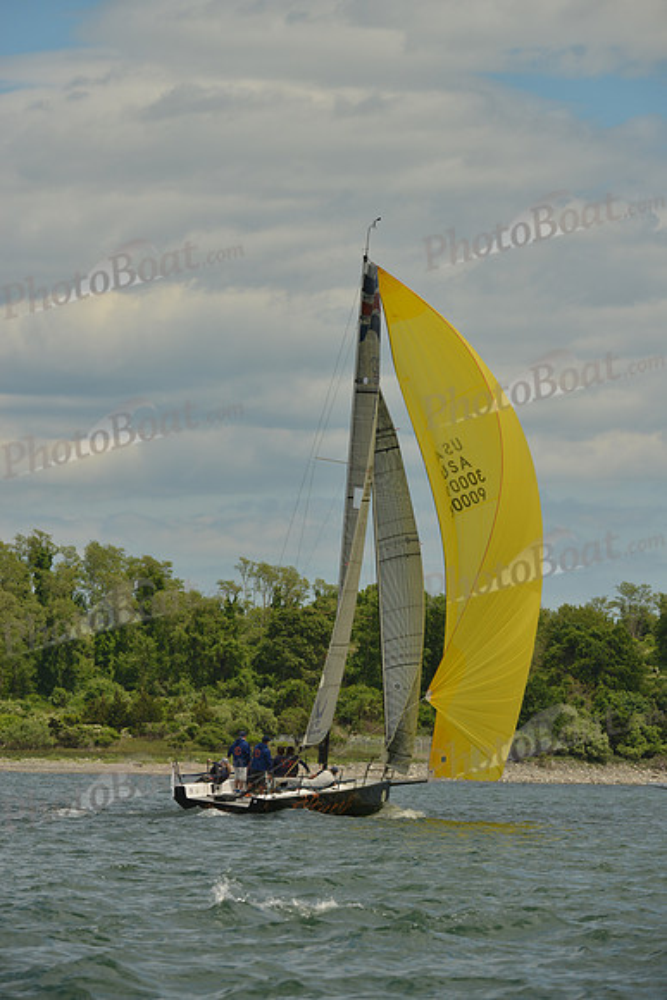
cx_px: 334
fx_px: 6666
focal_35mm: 240
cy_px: 500
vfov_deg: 8.6
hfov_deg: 5.7
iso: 200
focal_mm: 240
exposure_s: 1/800
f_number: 8
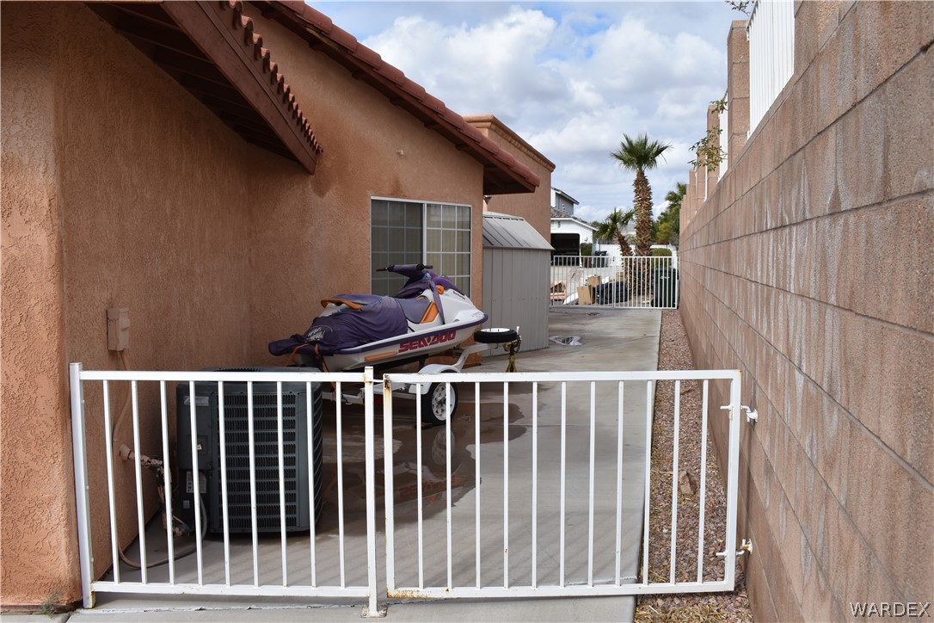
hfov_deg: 61.9
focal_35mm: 30
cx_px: 467
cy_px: 312
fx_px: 778
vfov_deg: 43.6
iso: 100
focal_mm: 20
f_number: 8
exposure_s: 1/250
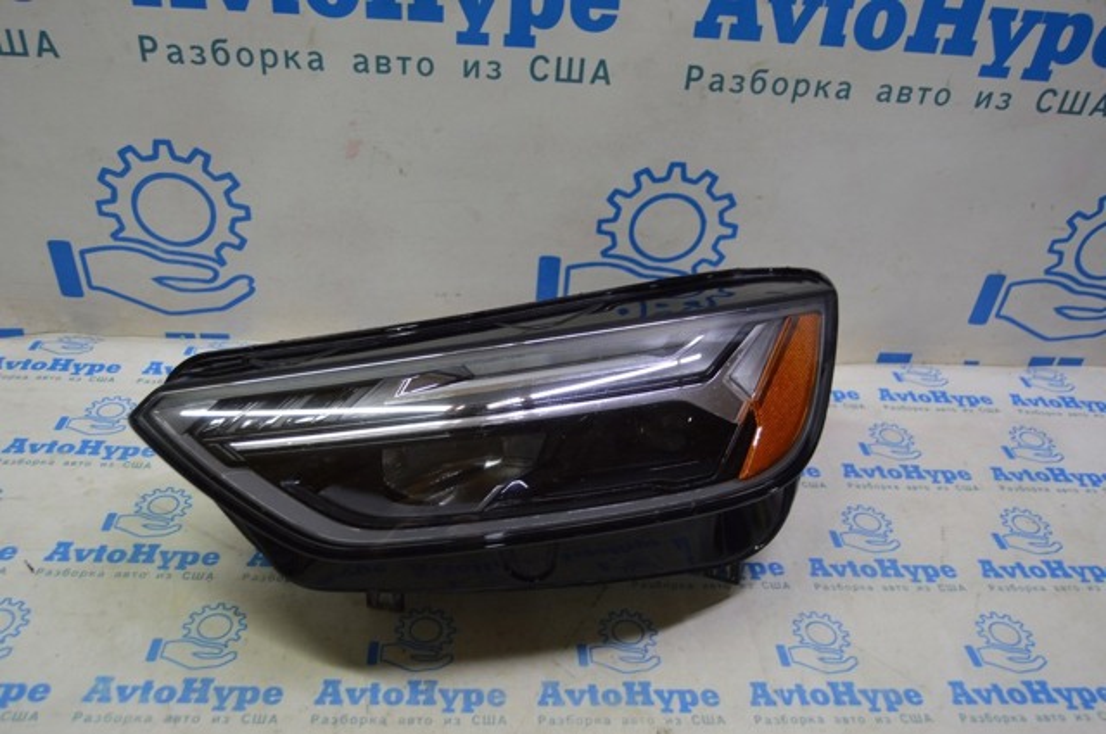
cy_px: 367
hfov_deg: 62.0
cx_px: 553
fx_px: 920
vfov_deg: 43.5
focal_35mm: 30
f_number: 4
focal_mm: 20
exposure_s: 1/60
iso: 400
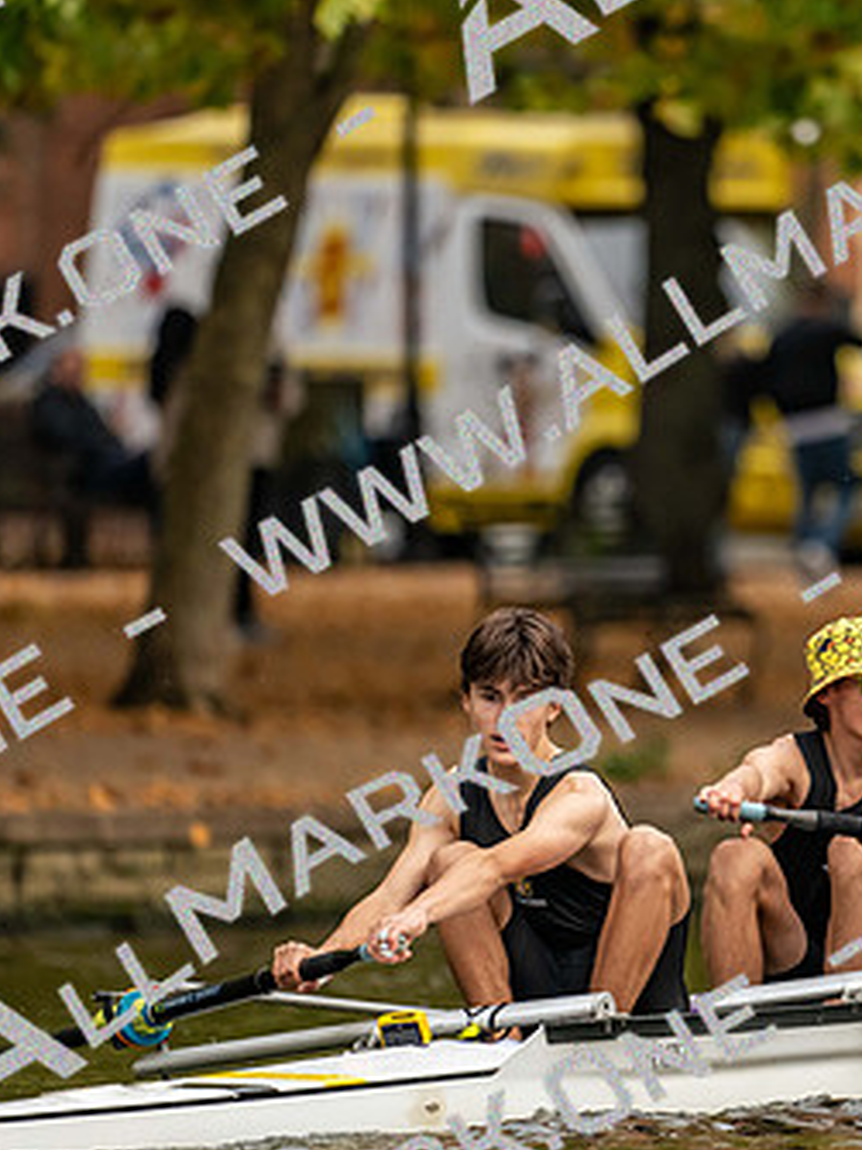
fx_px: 22127
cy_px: 606
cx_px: 646
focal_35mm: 666
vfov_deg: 3.0
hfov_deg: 2.2
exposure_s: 1/2500
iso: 2000
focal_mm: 400
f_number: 4.5
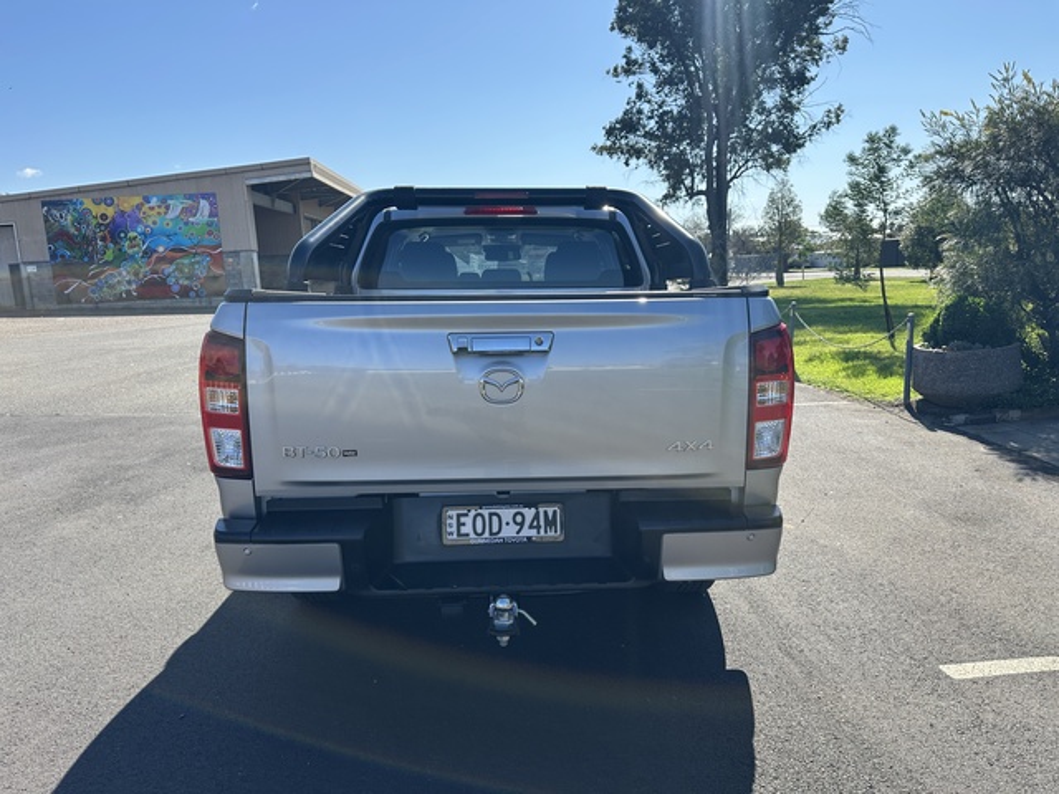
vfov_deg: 56.8
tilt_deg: -7.1
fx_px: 734
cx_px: 530
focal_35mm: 24
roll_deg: +3.5
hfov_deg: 71.6
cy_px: 397
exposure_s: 1/2732
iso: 80
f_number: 1.78
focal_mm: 6.86
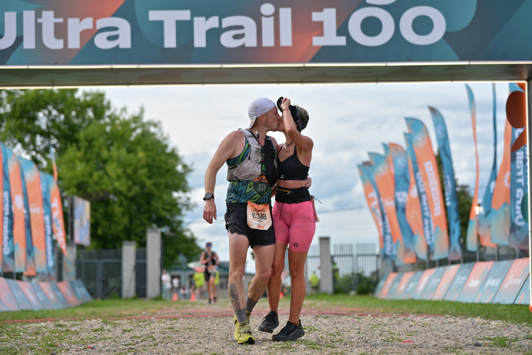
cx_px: 266
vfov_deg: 15.7
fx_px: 1286
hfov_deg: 23.4
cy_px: 178
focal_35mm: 87
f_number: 2.8
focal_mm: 87
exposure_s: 1/2000
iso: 160
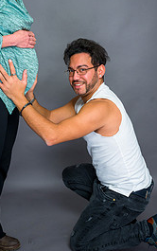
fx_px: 390
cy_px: 117
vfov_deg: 35.6
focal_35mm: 57
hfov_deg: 22.8
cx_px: 68
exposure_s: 1/125
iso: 200
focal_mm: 33
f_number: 6.3
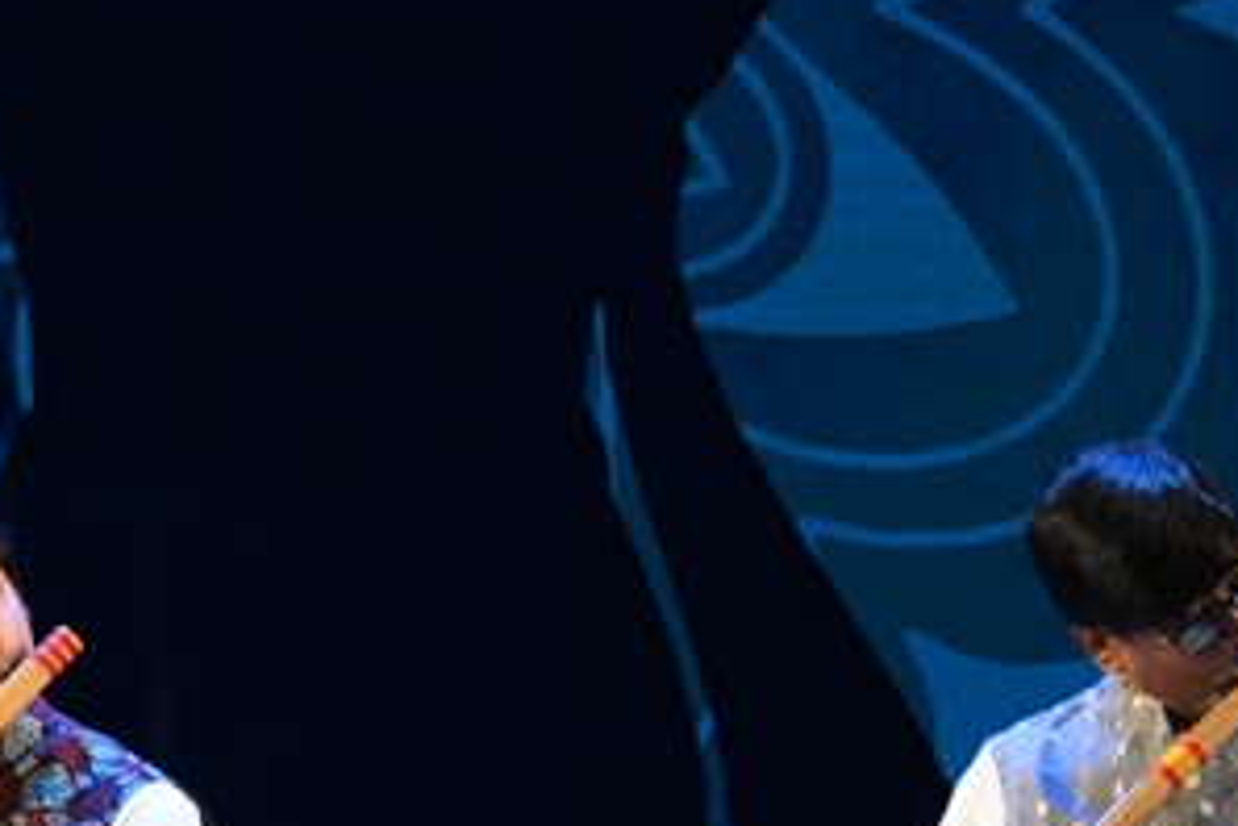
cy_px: 778
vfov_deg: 2.8
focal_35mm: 483
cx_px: 33
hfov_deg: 4.3
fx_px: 16609
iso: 2500
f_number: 6.3
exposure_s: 1/250
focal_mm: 140
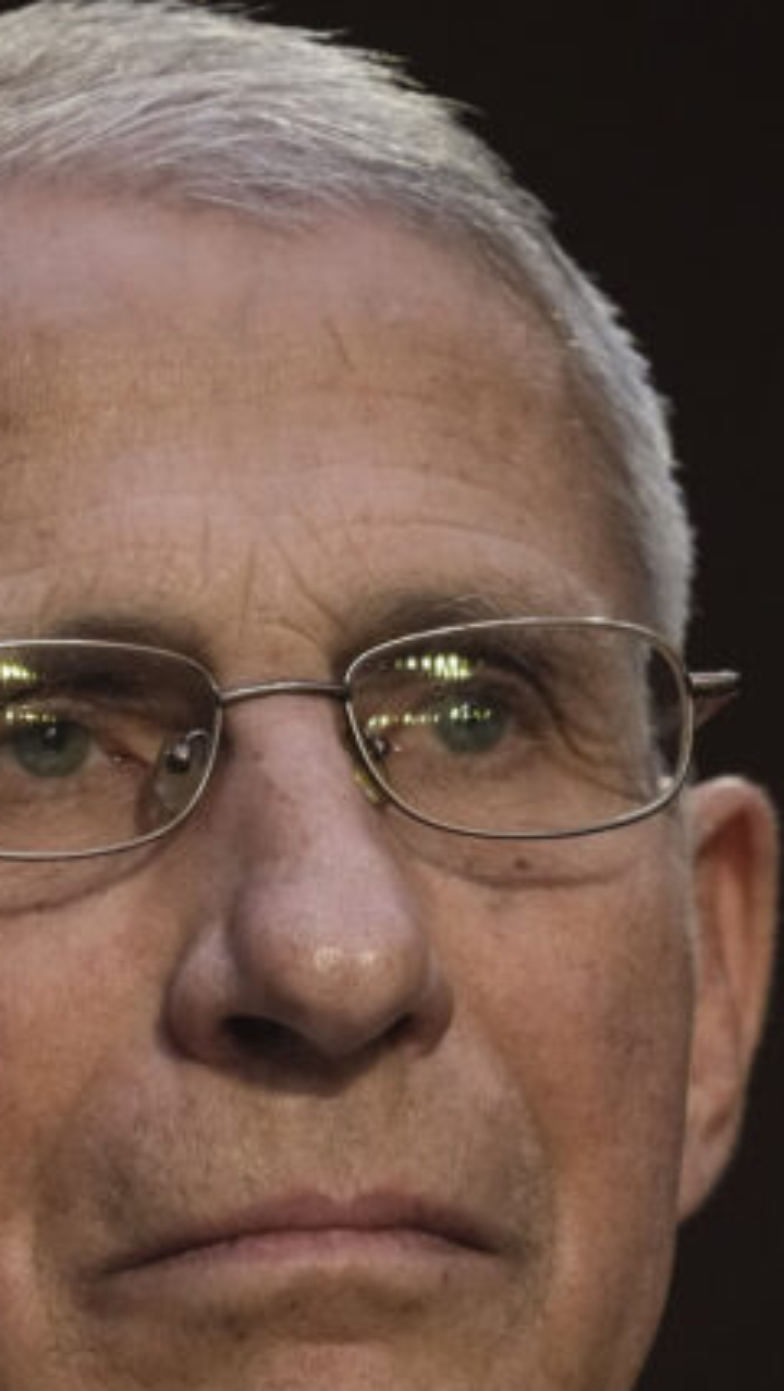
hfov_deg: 1.3
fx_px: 33997
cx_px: 3
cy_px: 1091
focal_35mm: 921
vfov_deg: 2.3
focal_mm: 312
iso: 5000
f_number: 5.6
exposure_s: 1/320
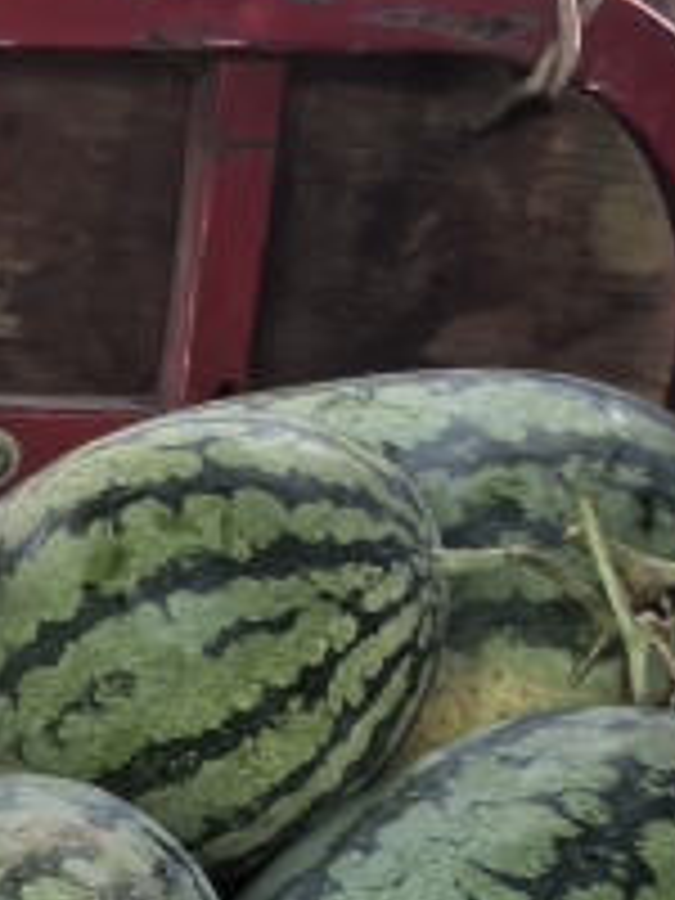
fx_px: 3744
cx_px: -338
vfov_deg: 12.2
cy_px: 1793
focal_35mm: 144
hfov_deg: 10.0
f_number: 2
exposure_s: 1/100
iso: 200
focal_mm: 5.75
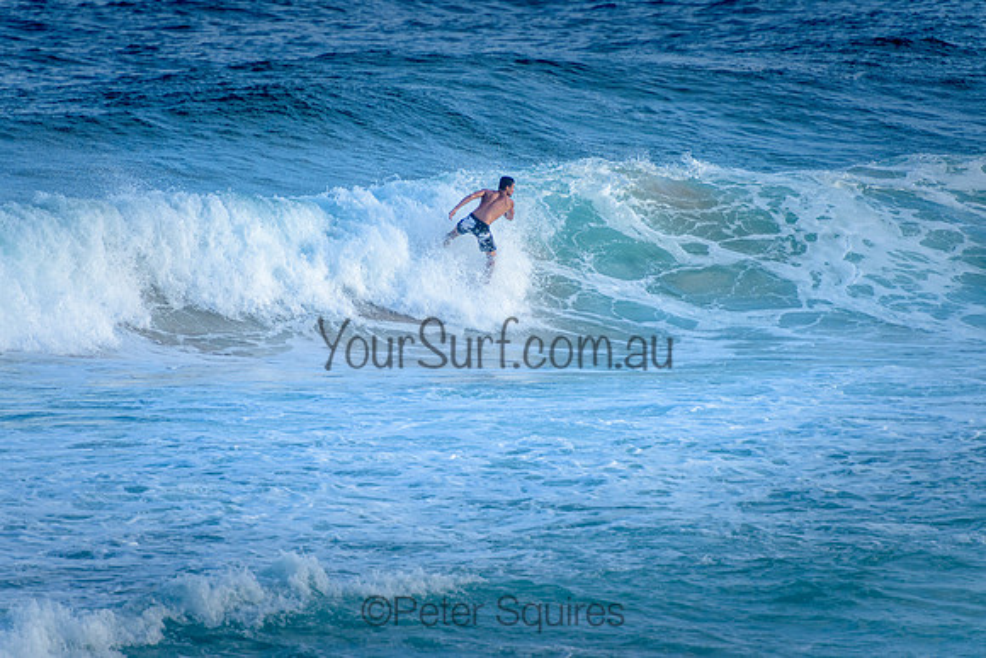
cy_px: 256
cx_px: 495
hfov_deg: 4.2
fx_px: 13440
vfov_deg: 2.8
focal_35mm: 491
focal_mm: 400
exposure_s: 1/1250
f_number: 5.6
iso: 500
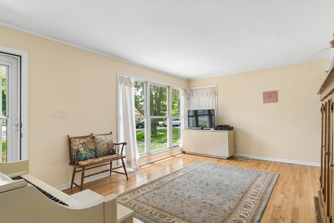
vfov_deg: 67.4
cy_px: 112
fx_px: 167
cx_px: 167
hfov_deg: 90.0
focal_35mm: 18
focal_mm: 12
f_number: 8
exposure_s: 1/13
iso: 200
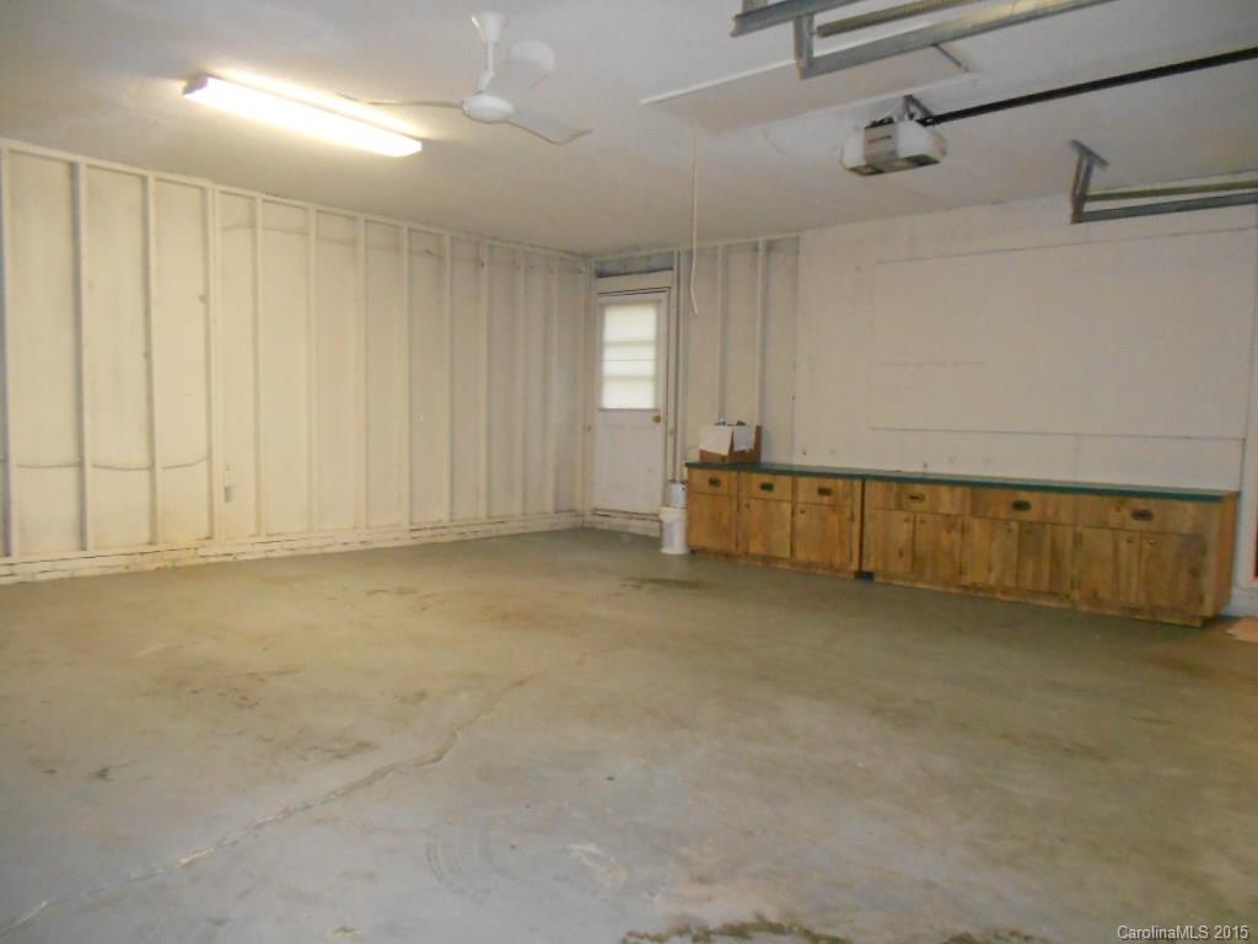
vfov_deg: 53.1
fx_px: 945
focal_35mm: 26
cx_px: 629
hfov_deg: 67.3
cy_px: 472
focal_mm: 4.6
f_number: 3.2
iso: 640
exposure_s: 1/25
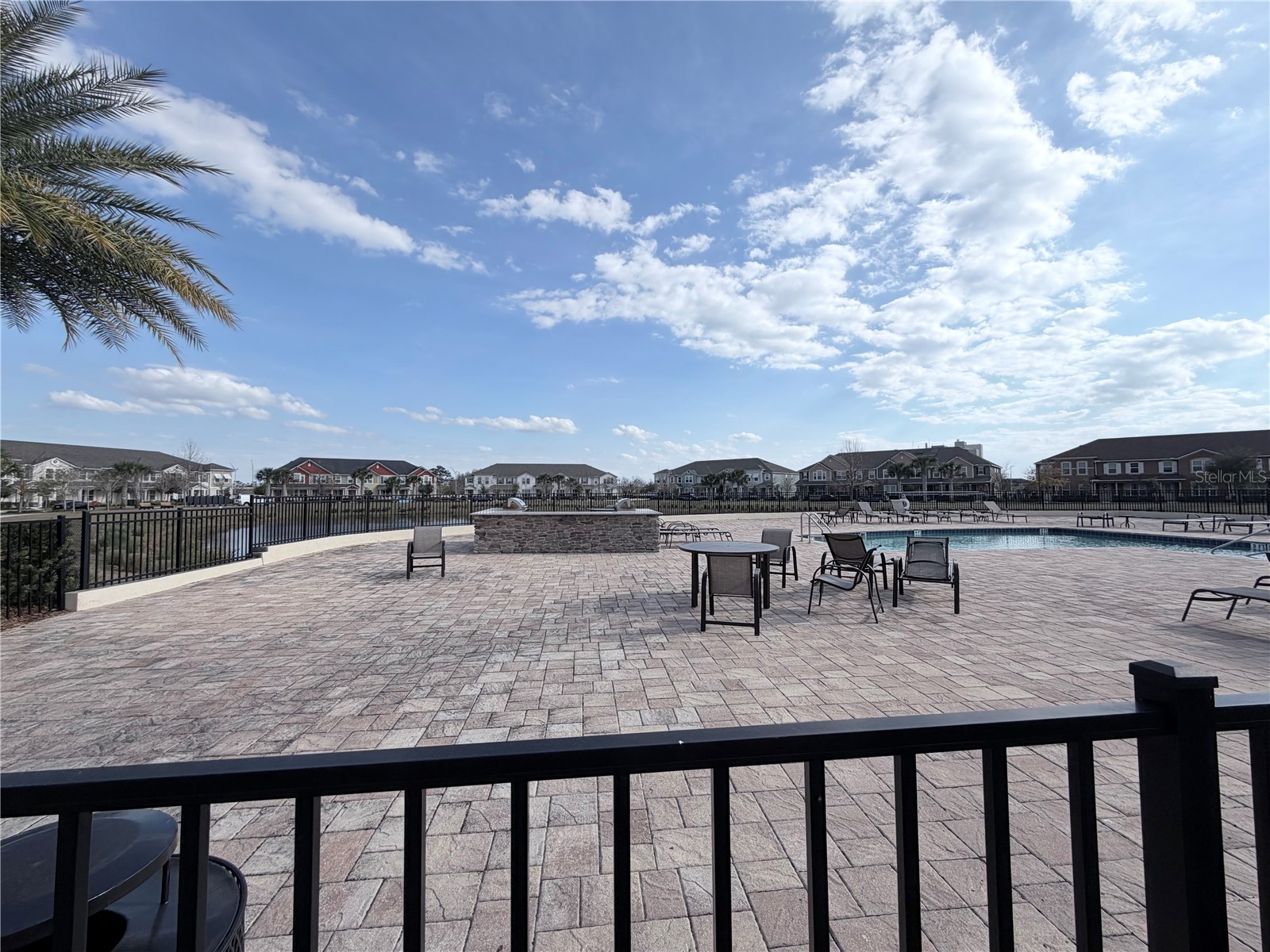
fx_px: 514
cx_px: 635
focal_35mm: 14
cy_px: 476
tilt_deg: +1.2
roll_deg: +2.1
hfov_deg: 102.1
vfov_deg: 85.7
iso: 20
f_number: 2.2
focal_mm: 2.22
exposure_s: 1/1285
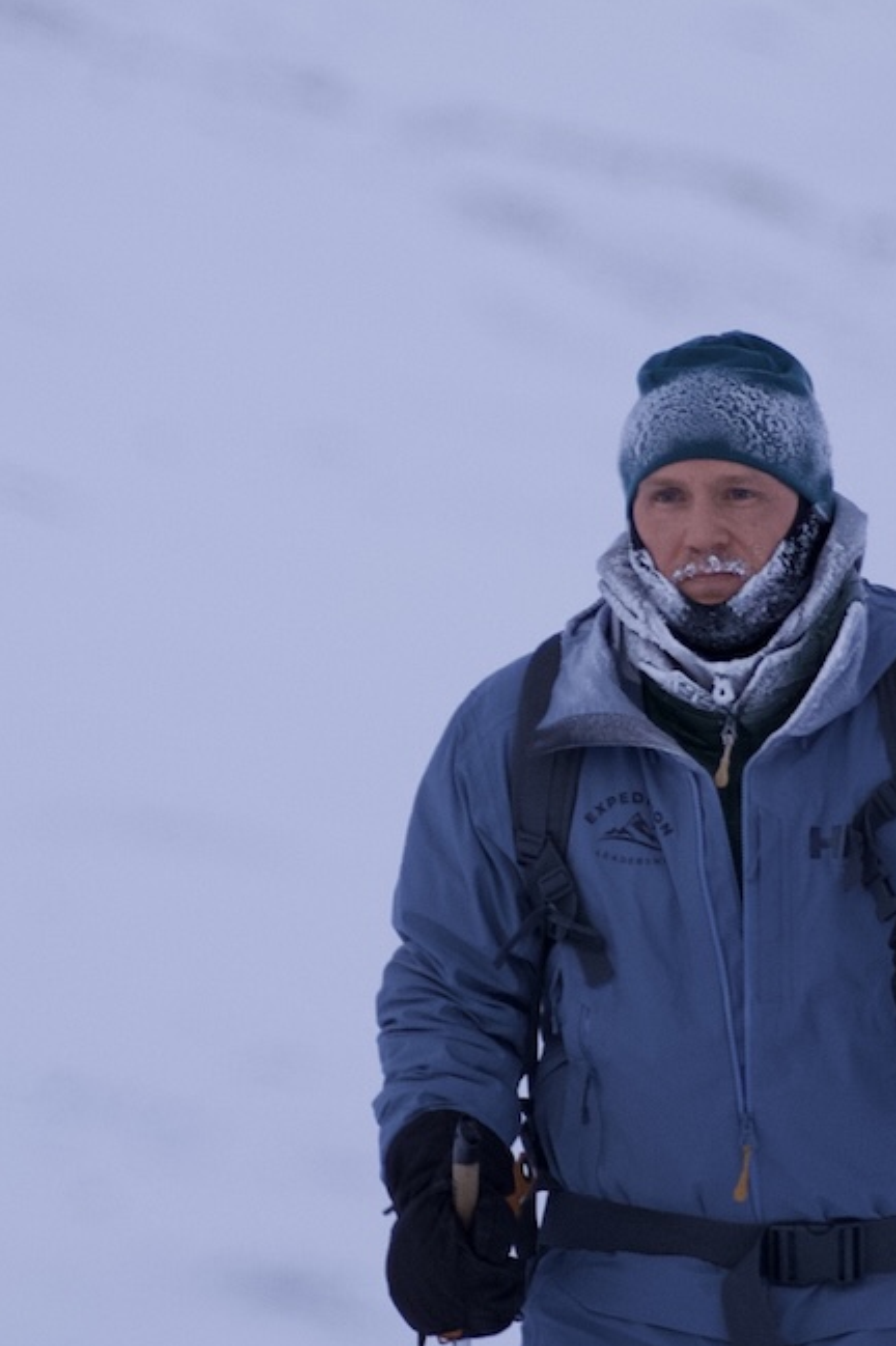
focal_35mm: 777
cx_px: 463
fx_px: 29037
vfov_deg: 2.7
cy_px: 498
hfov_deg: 1.8
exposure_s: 1/250
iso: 500
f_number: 2.8
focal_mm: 140
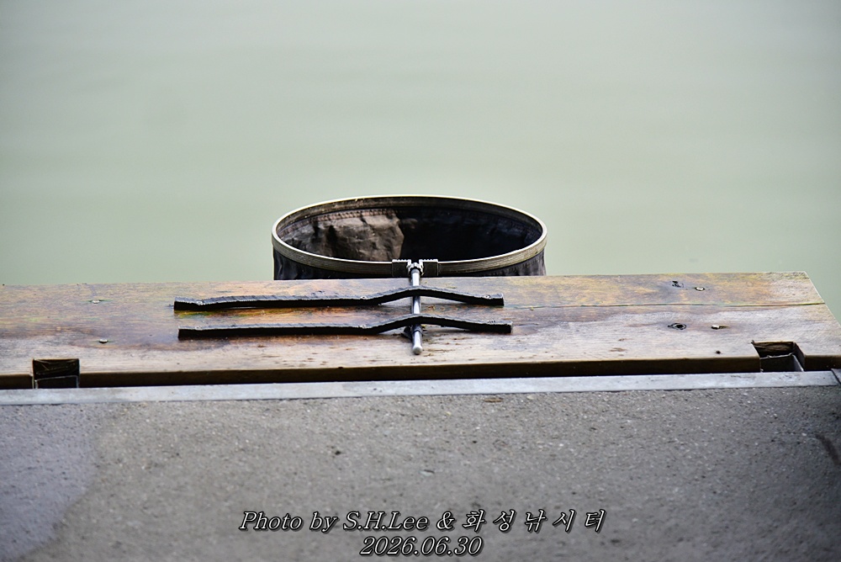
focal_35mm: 120
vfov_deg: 11.4
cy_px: 281
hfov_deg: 17.1
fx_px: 2805
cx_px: 420
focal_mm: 120
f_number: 4
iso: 1100
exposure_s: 1/4000
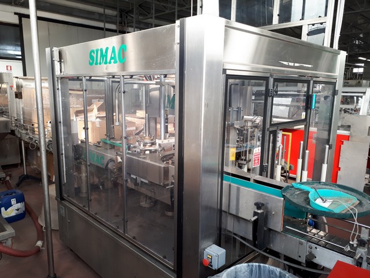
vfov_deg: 51.4
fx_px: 289
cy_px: 139
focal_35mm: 27
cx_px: 185
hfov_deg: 65.3
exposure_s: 1/50
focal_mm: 3.6
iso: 50
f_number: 1.9
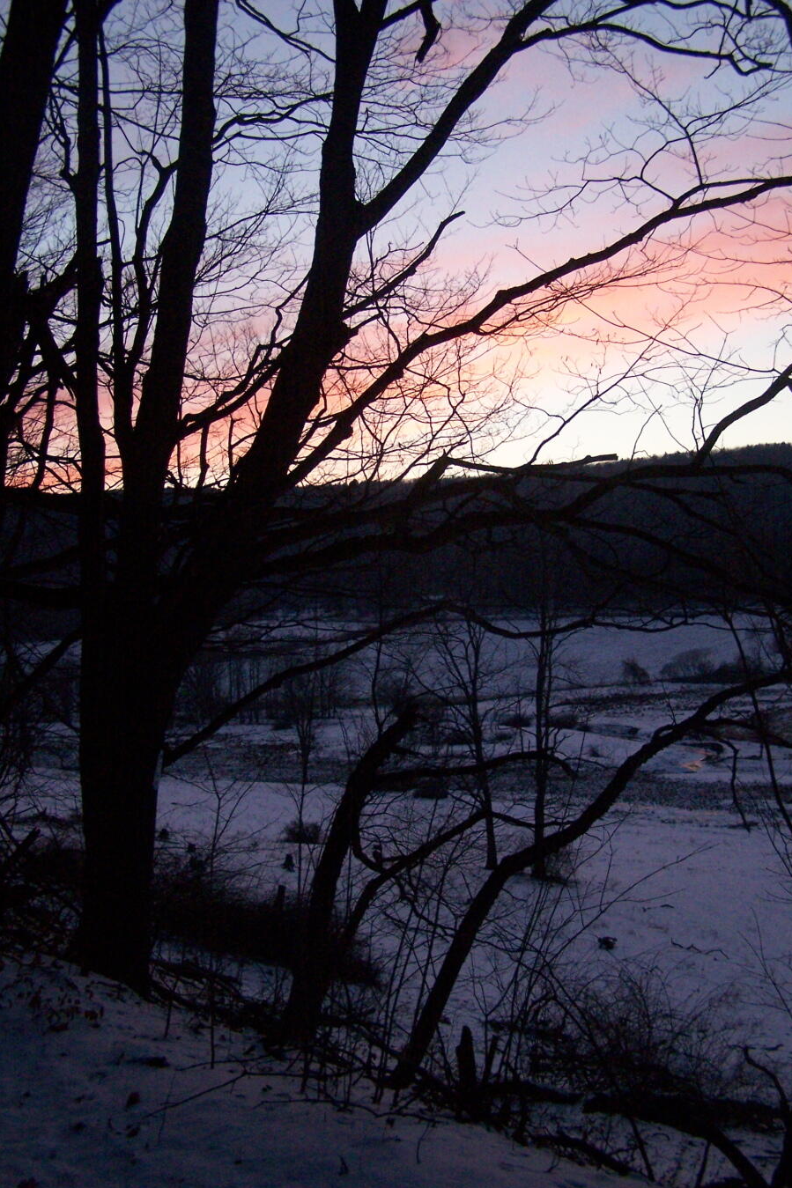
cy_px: 594
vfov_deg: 48.5
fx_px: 1320
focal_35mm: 40
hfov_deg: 33.4
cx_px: 422
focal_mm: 6.3
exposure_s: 1/250
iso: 400
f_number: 2.8
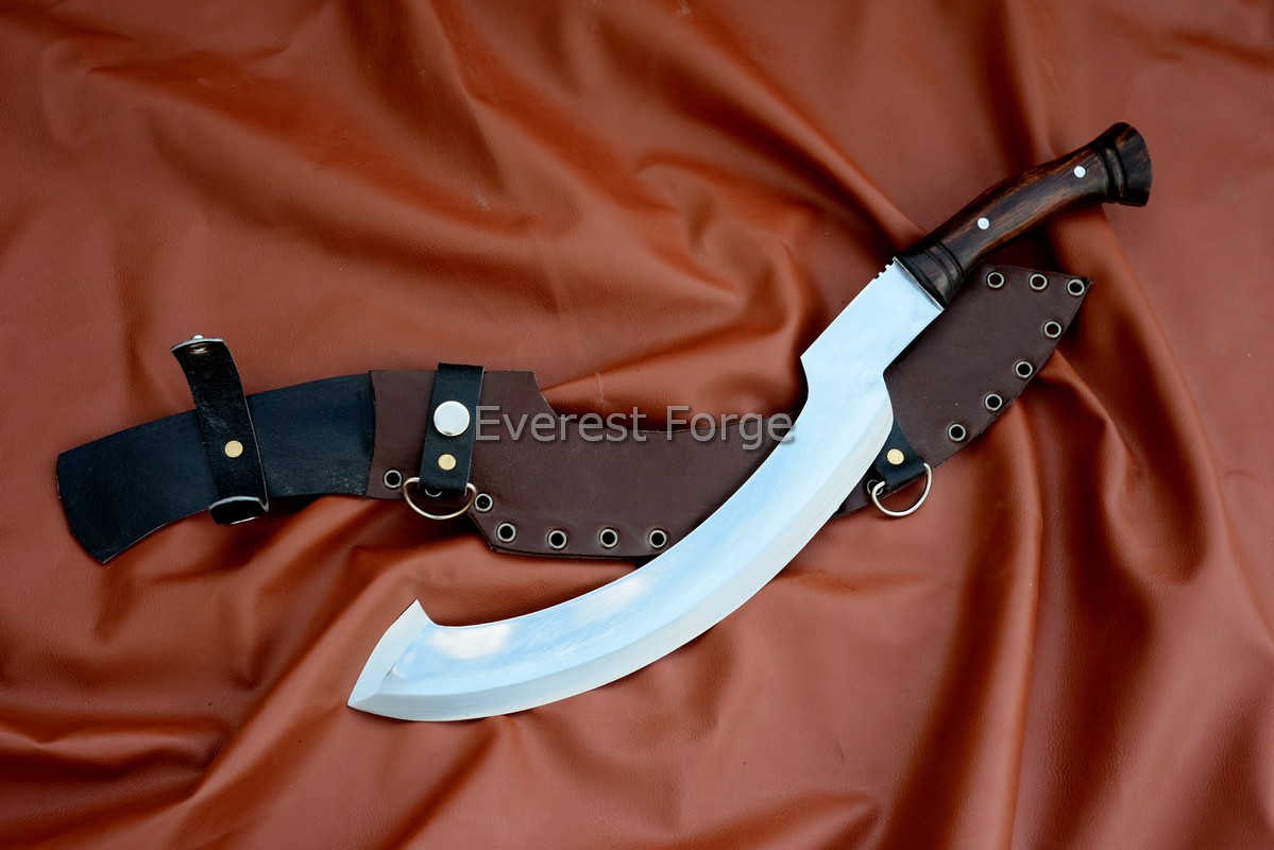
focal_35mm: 50
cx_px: 637
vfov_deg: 27.0
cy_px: 425
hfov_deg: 39.6
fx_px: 1770
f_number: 7.1
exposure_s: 1/80
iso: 280
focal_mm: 50
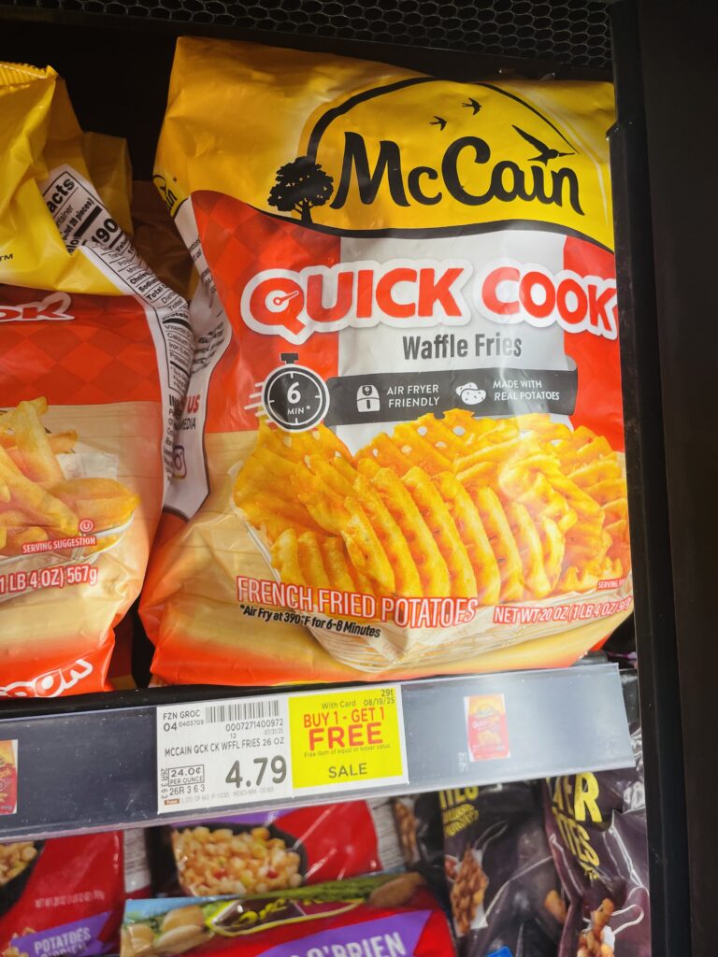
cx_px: 359
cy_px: 478
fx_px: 719
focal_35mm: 26
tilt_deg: +3.8
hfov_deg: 53.1
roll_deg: +1.8
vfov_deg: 67.3
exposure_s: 1/120
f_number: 1.6
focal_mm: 4.2
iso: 50
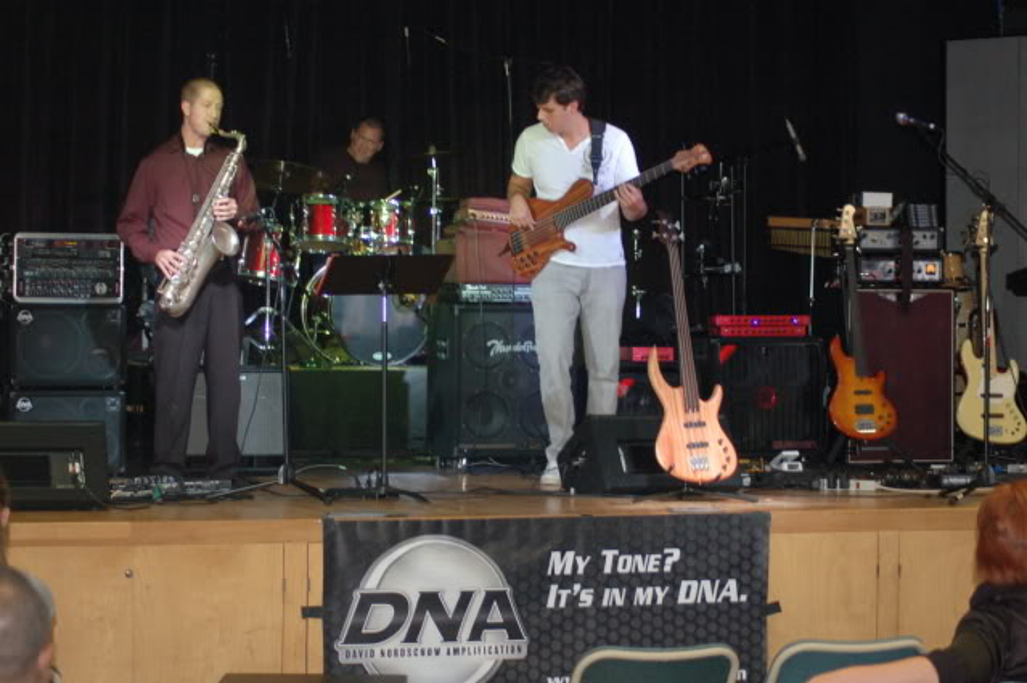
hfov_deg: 19.5
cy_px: 342
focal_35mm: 105
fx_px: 2993
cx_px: 514
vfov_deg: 13.0
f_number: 4
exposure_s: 1/60
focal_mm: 70
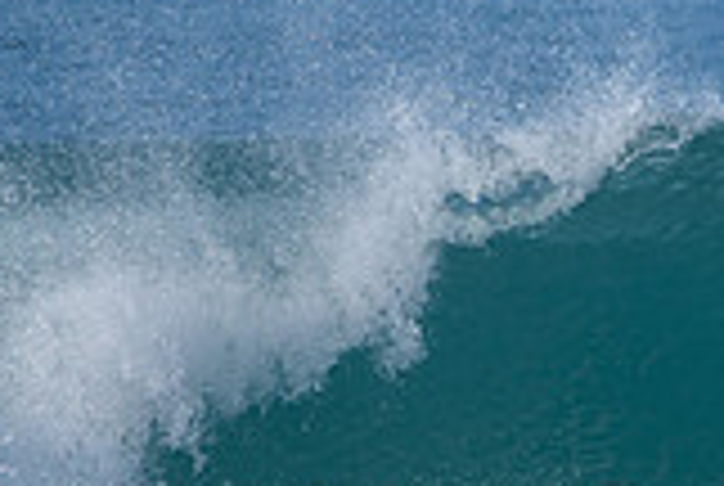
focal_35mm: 1798
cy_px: 515
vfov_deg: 0.8
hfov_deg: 1.1
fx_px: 36226
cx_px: 773
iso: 280
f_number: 5.6
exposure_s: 1/2000
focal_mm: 500
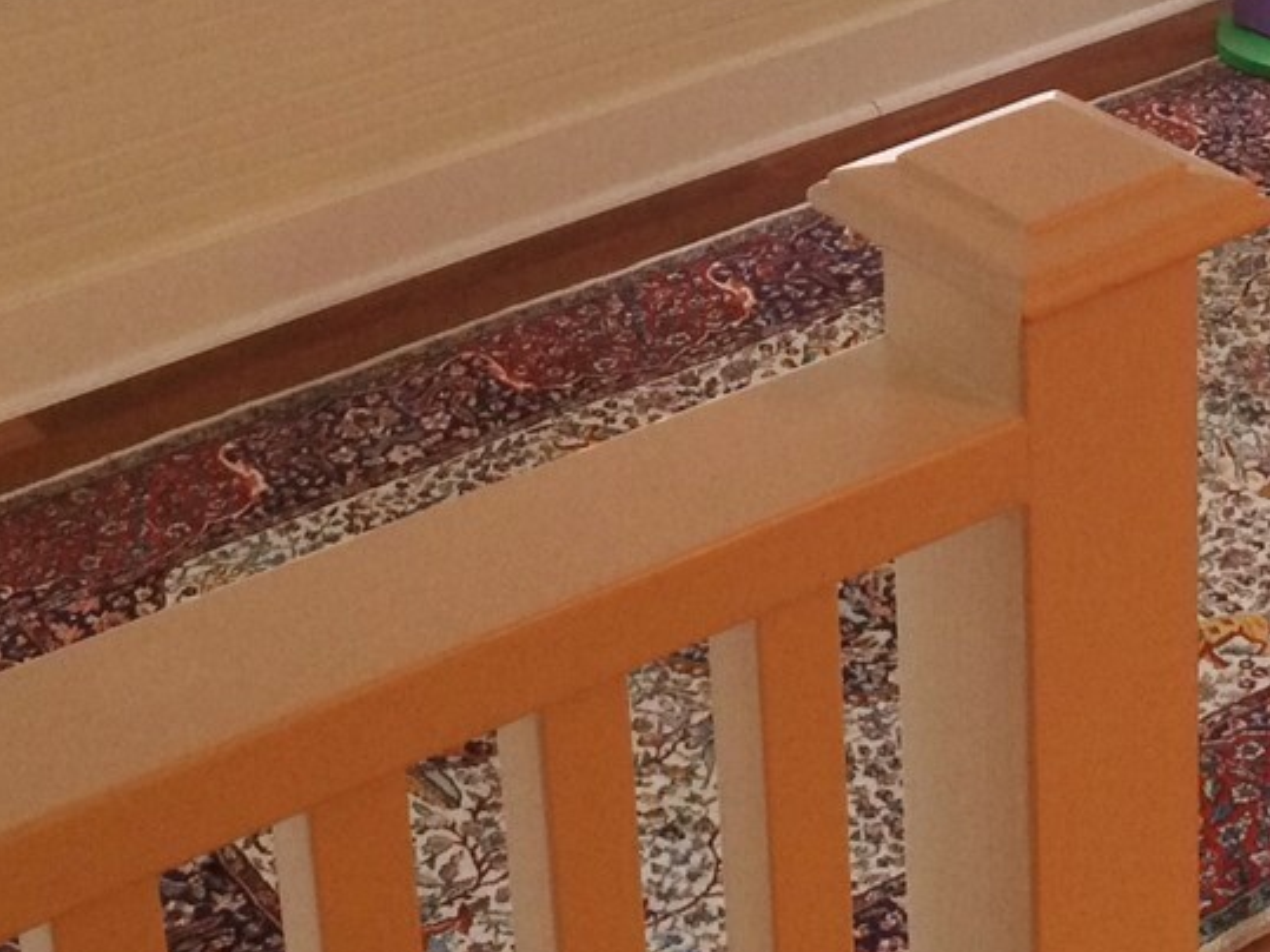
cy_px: -125
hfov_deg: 21.9
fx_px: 3265
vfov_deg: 16.1
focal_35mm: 89
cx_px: 820
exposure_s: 1/30
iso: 250
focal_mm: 4.12
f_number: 2.2
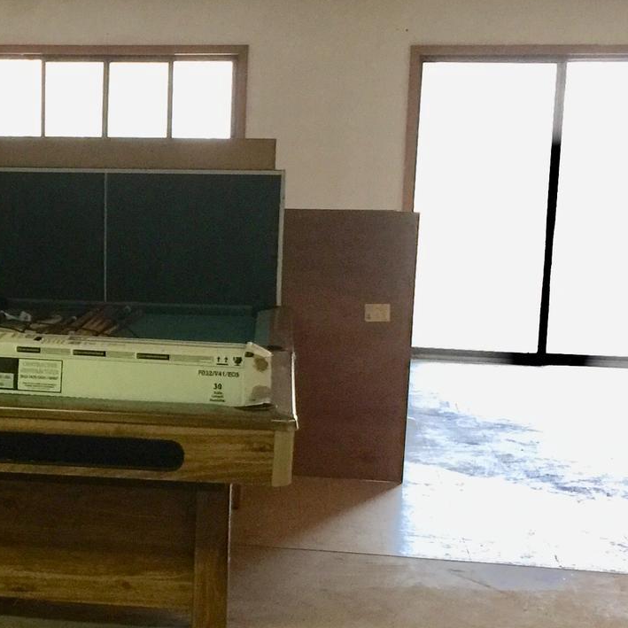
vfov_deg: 23.4
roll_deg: -1.1
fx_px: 1519
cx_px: -10
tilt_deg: -6.8
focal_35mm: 74
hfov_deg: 22.4
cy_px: 330
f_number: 2.2
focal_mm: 4.15
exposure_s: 1/15
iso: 100
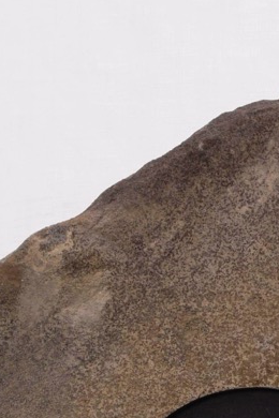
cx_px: 220
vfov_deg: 10.7
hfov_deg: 7.2
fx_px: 2220
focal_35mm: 191
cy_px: 426
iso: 100
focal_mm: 28
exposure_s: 1/125
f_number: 7.1
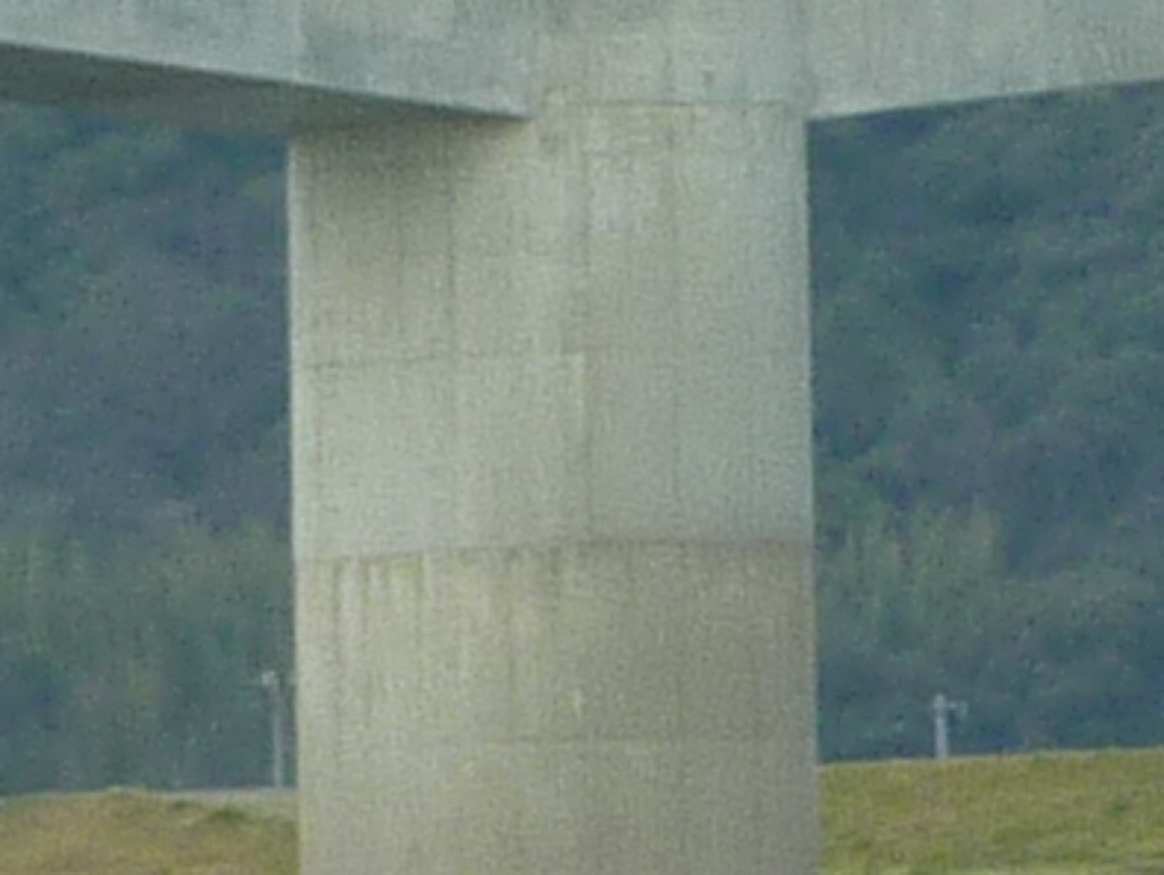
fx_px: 26151
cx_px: 1759
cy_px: 707
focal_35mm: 777
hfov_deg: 2.5
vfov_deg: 1.9
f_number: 4.2
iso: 80
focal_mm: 13.7
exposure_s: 1/250
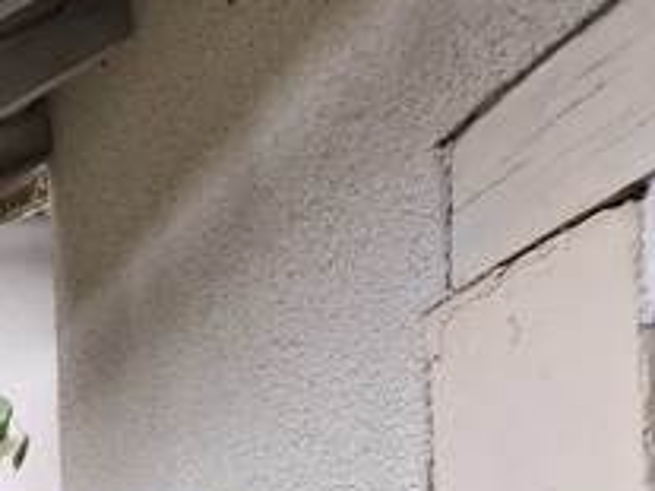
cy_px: 824
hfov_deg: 17.0
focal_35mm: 89
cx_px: -608
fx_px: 1683
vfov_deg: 14.9
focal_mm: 5.54
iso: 50
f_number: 1.8
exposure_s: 1/525
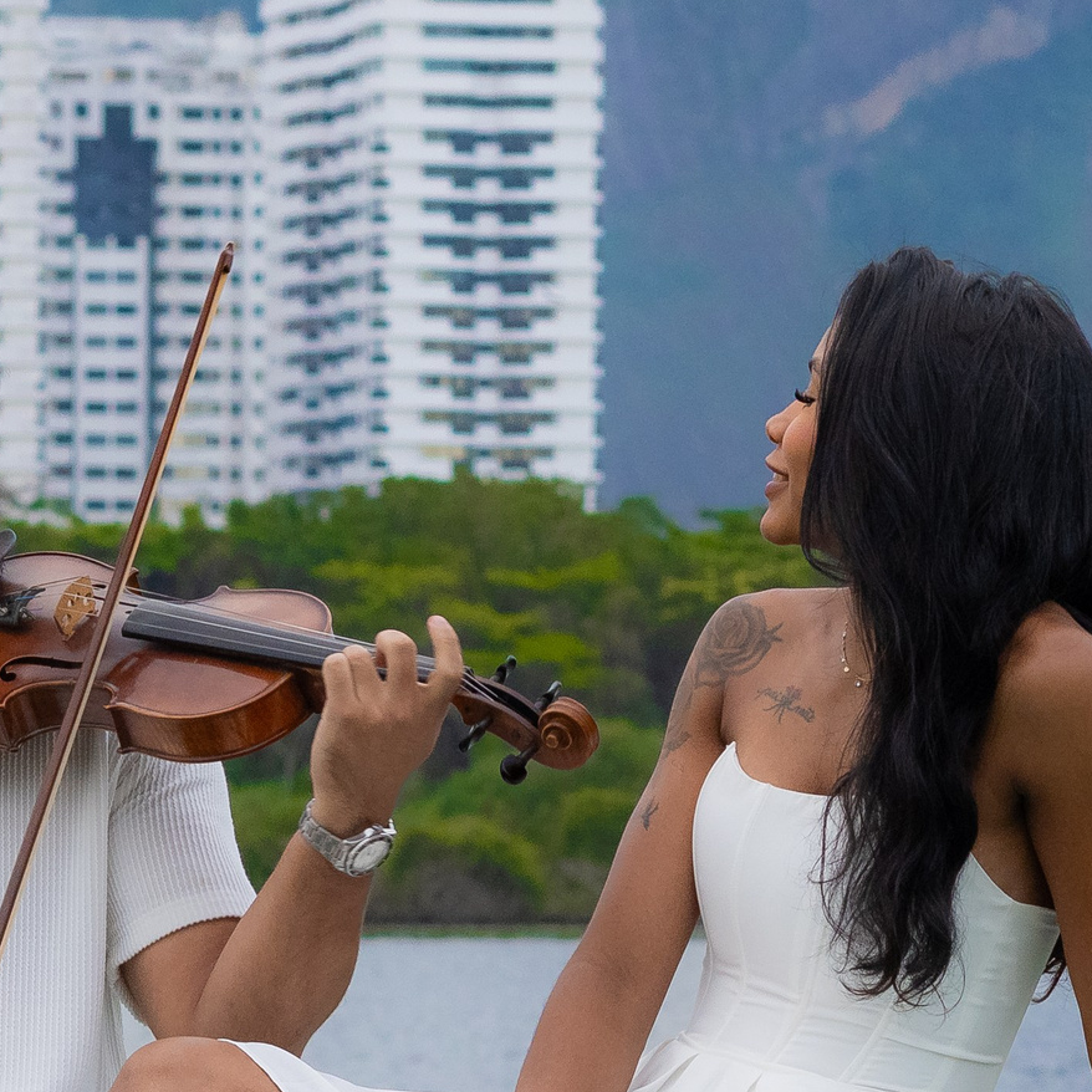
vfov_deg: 5.4
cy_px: 523
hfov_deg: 5.4
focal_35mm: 326
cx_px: 221
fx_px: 11635
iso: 1250
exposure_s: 1/100
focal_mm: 85
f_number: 8
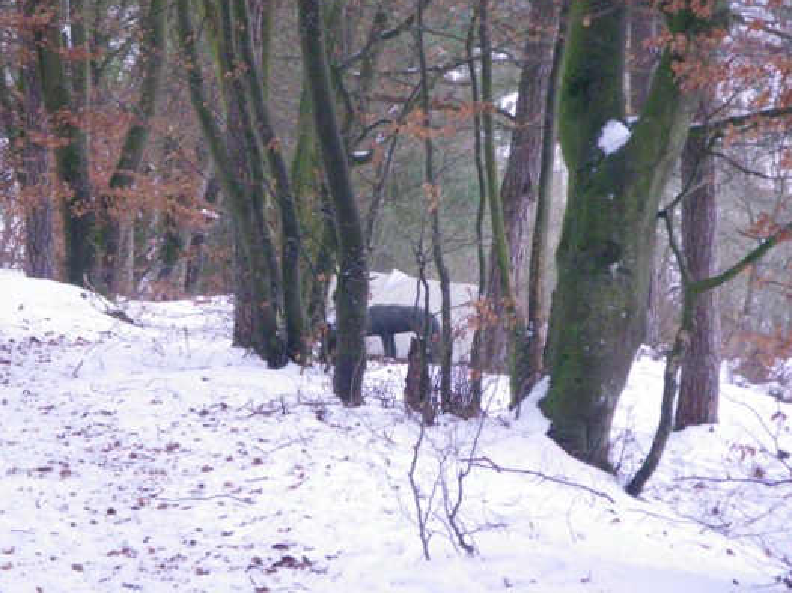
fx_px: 3202
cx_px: 396
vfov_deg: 10.6
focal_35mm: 140
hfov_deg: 14.1
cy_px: 318
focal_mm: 20.6
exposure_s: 1/160
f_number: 5.2
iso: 640
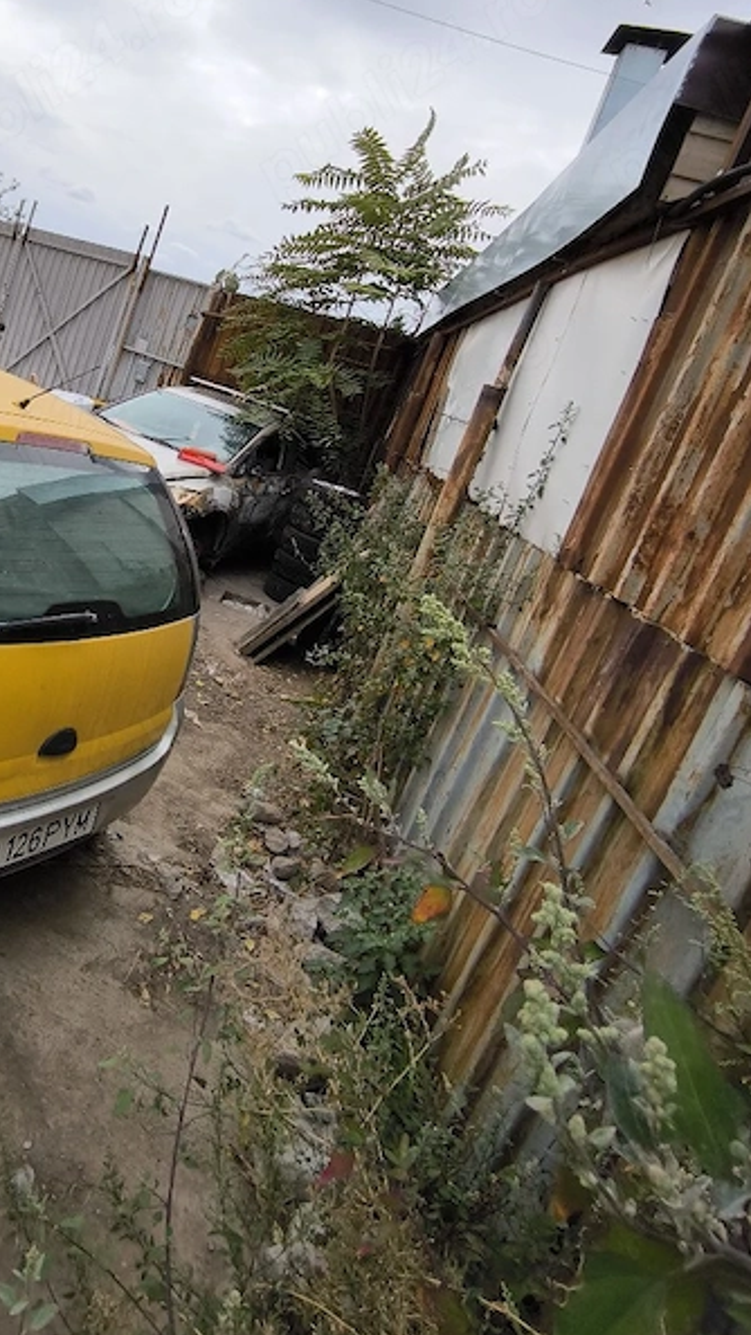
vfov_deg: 79.5
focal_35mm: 22
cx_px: 144
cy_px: 488
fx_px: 779
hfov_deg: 48.4
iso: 50
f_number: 2.2
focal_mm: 1.91
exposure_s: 1/526
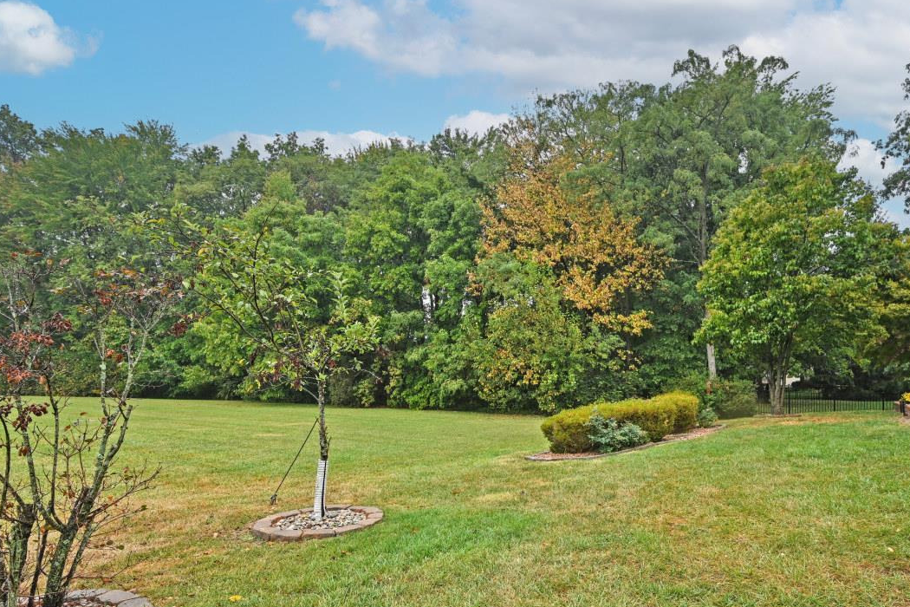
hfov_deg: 82.6
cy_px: 388
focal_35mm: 20
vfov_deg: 60.9
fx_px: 506
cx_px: 561
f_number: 5.6
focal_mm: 14
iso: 200
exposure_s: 1/250
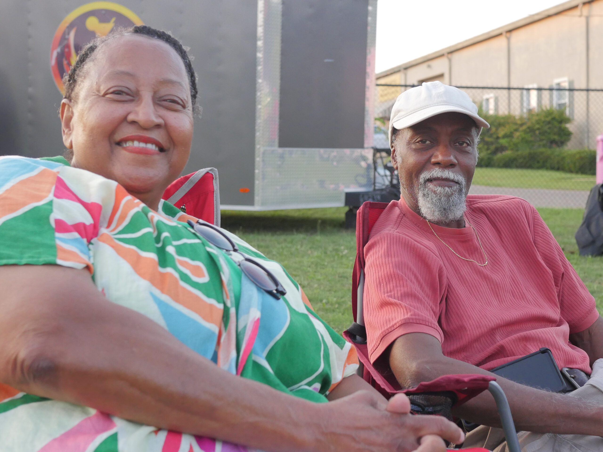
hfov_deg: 43.9
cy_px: 226
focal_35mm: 43
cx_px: 302
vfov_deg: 33.6
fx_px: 749
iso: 1000
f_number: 3.2
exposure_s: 1/500
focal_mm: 20
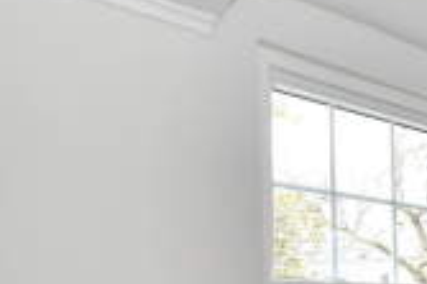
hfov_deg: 20.1
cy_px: 356
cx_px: 813
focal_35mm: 63
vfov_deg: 20.0
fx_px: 747
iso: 640
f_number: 6.3
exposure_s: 1/125
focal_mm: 14
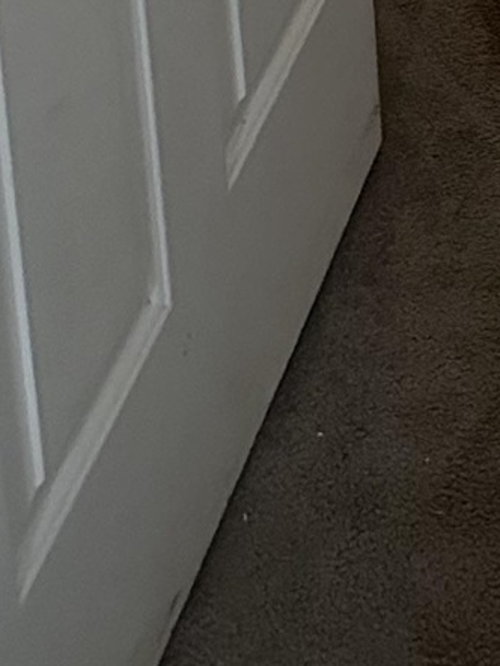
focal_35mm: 125
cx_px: 877
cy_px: -994
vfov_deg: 12.2
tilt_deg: -13.9
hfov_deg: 11.1
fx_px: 2405
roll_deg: +0.1
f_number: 1.78
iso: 640
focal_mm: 6.86
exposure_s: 1/60
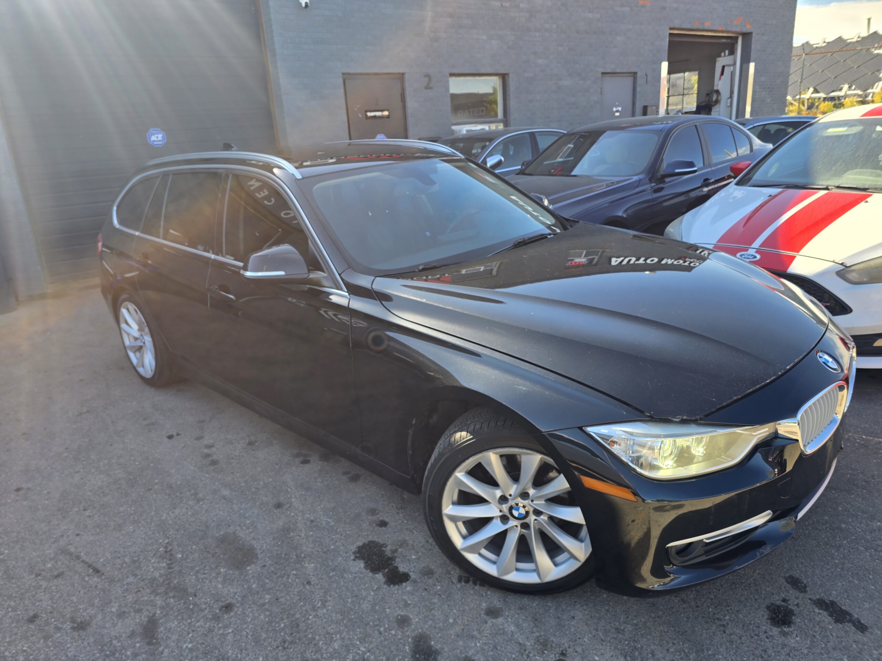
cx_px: 441
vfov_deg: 58.9
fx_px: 586
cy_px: 330
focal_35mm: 23
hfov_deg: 73.9
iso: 12
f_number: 1.7
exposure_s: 1/180
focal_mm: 6.3
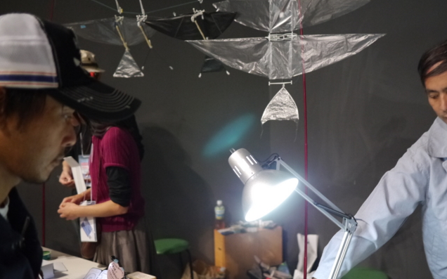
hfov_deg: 41.8
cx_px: 250
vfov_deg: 26.8
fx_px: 585
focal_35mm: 48
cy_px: 170
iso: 1600
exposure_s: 1/100
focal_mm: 20
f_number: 1.7
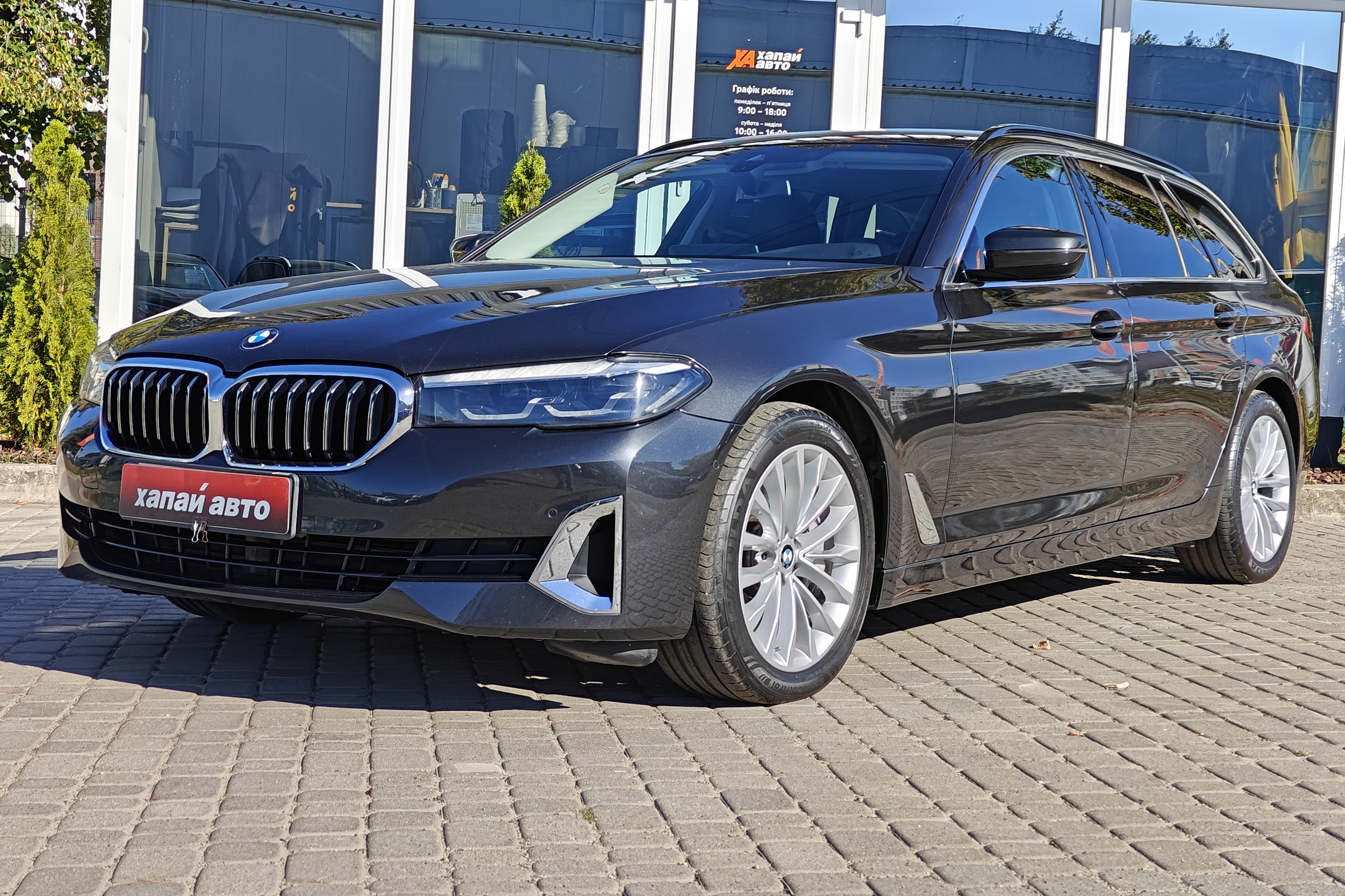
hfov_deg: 40.3
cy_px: 393
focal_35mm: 49
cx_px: 673
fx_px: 1831
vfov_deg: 27.5
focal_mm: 7.08
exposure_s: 1/1520
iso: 50
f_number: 2
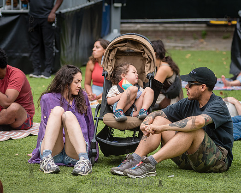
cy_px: 91
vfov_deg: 7.8
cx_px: 124
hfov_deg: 9.8
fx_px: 1412
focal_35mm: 198
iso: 500
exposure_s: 1/500
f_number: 4
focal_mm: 135
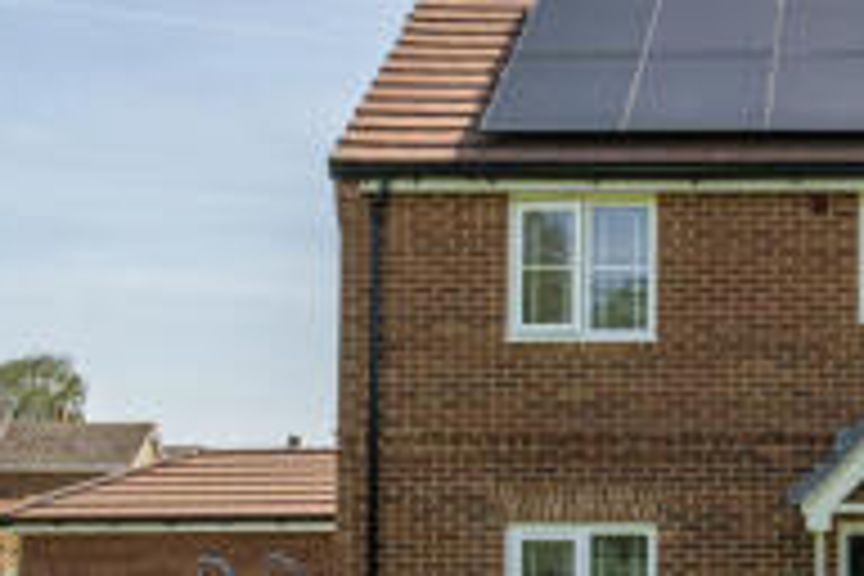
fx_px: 1968
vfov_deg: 16.6
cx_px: 909
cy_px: 425
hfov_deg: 23.5
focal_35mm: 82
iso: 400
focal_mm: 22
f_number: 8
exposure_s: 1/800
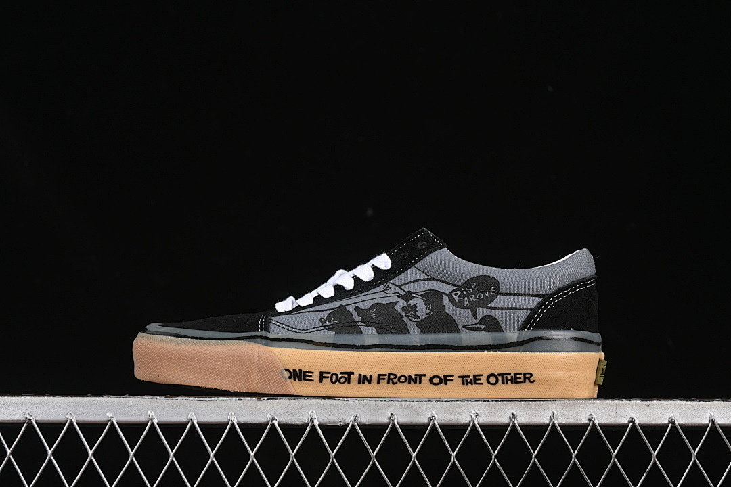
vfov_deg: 18.2
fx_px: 1523
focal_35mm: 75
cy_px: 244
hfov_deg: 27.0
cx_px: 366
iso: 160
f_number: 6.3
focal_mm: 50
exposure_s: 1/60
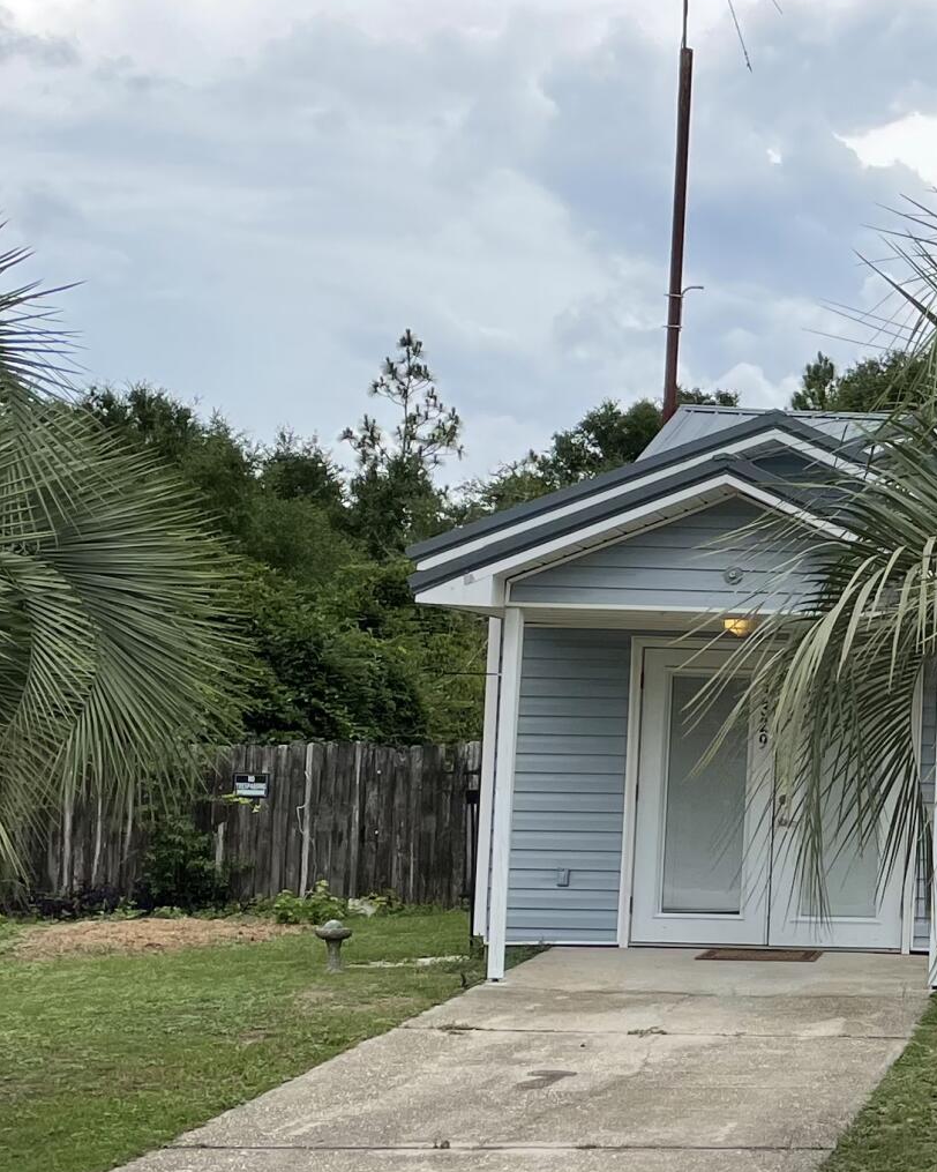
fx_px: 2600
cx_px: 1268
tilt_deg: +3.6
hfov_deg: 18.7
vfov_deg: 25.4
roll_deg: -1.1
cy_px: 671
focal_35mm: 75
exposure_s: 1/1949
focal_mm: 4.2
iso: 32
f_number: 1.6
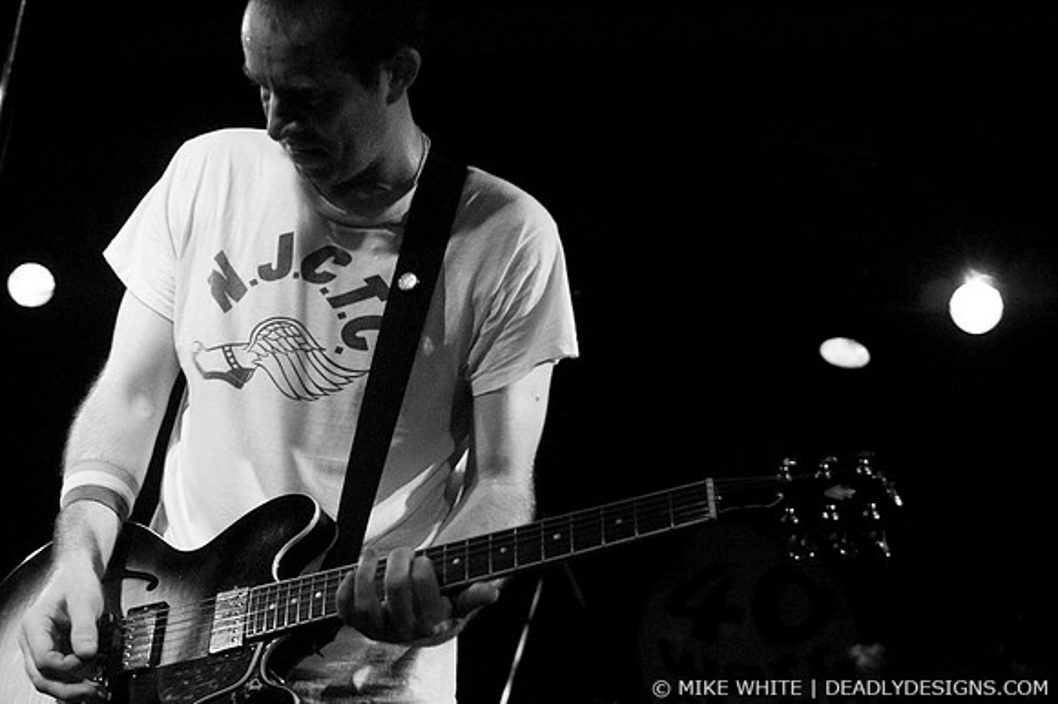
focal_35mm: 52
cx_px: 529
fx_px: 1542
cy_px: 352
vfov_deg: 25.7
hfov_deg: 37.9
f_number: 2.8
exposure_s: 1/60
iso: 800
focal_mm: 35
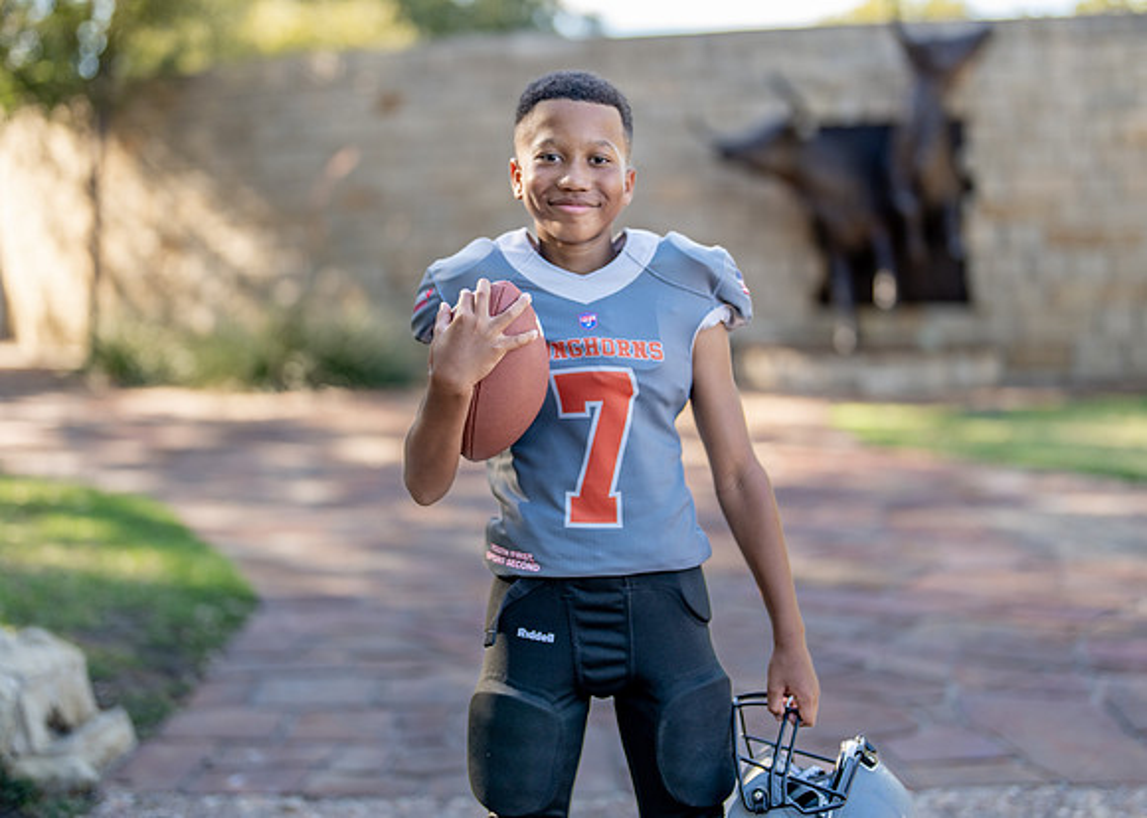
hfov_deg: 33.0
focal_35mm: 59
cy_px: 360
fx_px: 1935
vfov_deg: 23.9
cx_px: 574
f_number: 1.2
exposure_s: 1/1000
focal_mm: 50
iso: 100
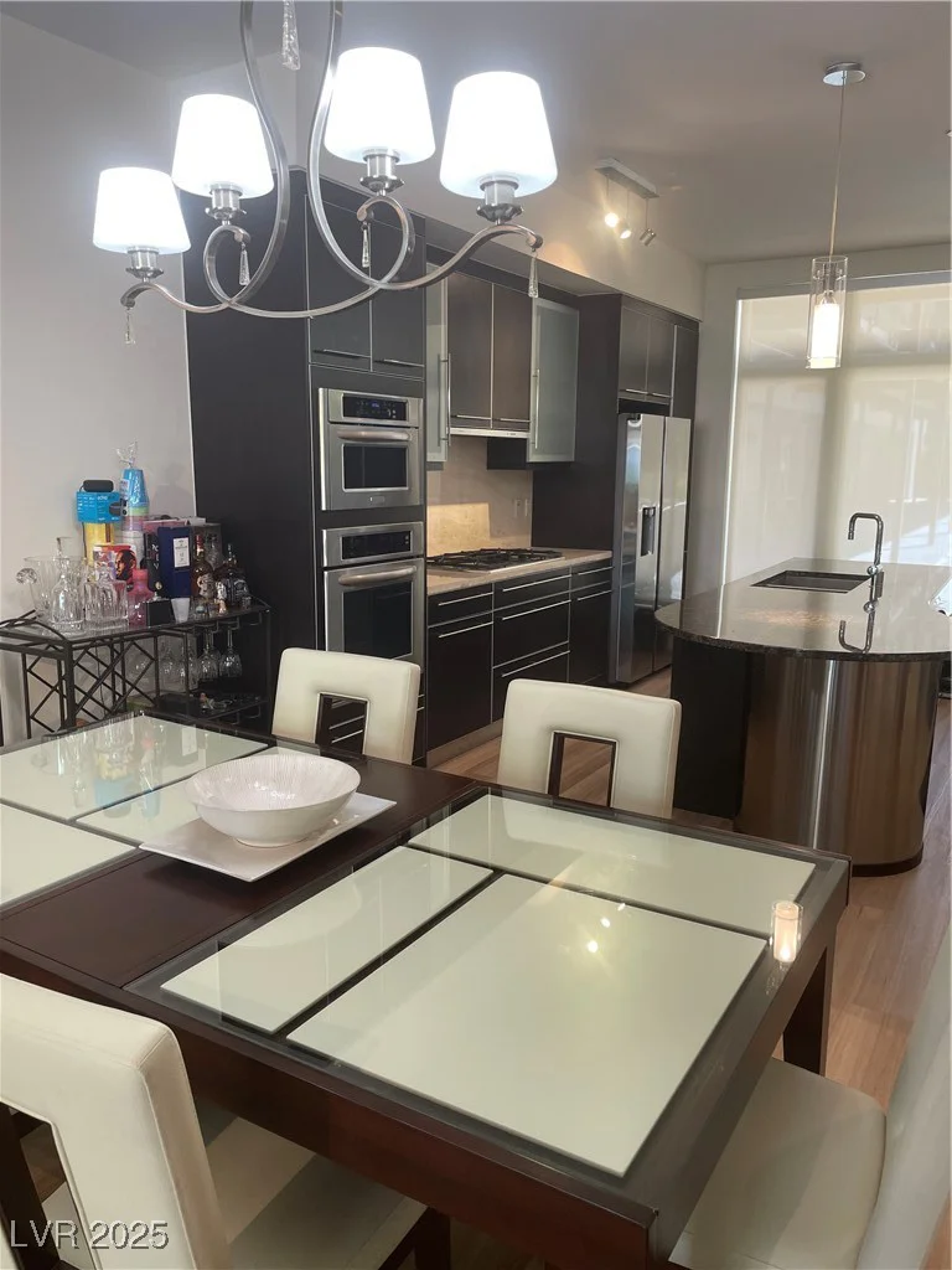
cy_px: 635
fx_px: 953
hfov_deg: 53.1
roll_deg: +0.4
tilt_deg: -10.5
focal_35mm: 26
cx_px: 476
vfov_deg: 67.3
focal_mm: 4.2
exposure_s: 1/60
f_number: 1.6
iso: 80
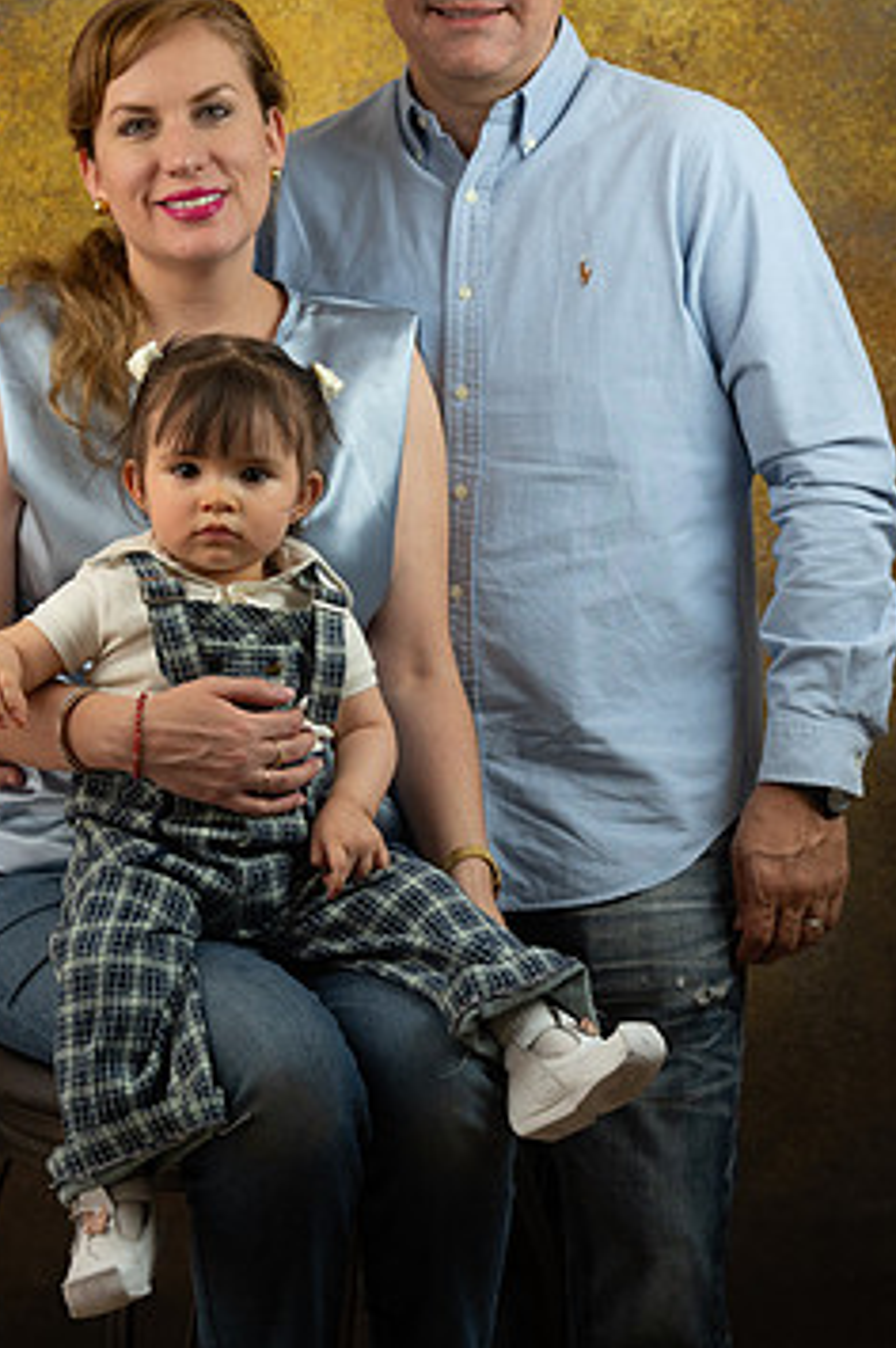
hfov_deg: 20.6
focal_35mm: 66
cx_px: 391
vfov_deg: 30.5
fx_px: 2469
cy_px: 539
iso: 1000
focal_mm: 52
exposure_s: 1/200
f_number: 5.6
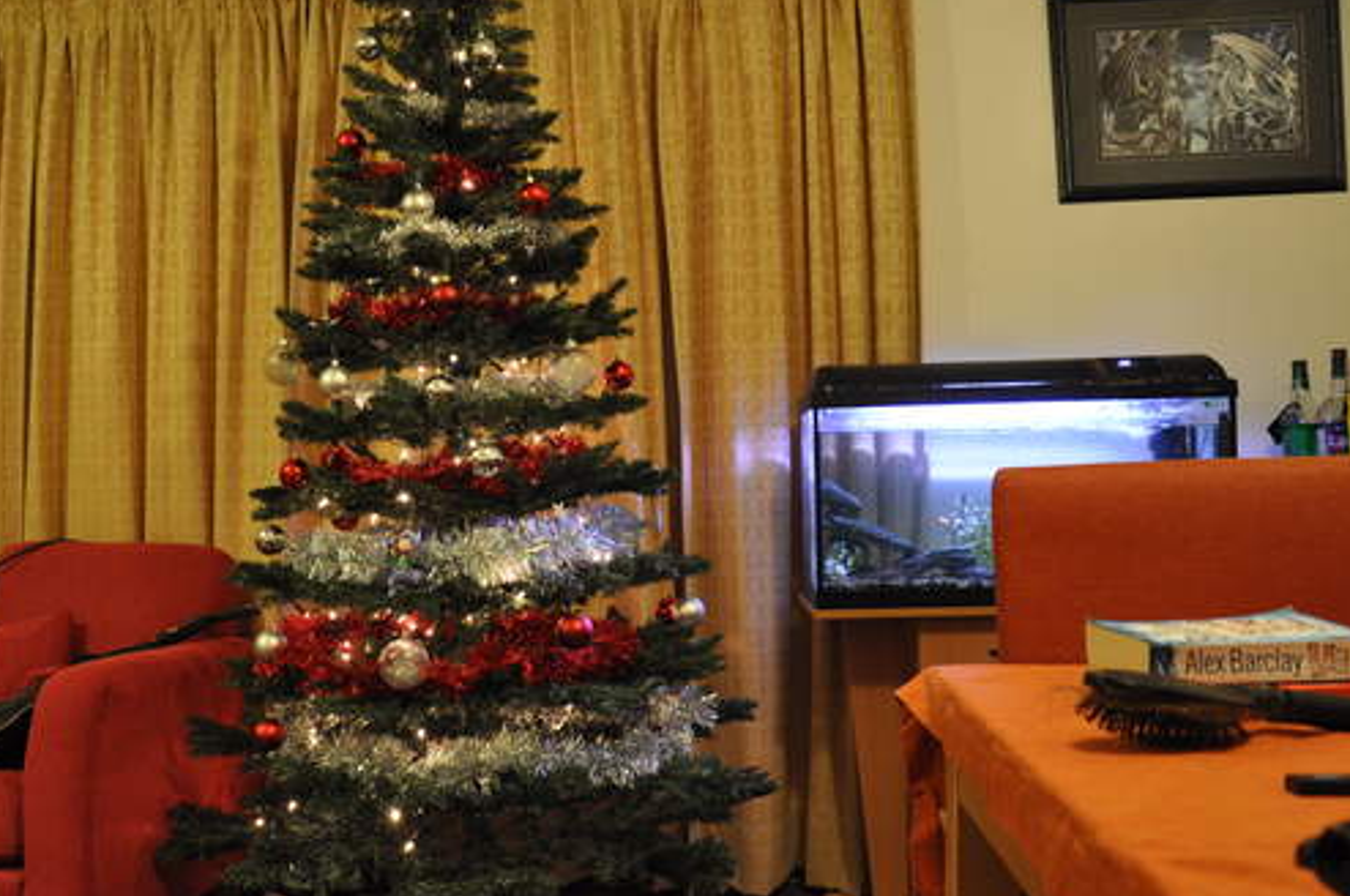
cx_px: 506
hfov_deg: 53.9
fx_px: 1311
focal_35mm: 35
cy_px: 458
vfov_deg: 37.8
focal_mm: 18
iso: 640
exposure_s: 1/8
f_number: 3.5
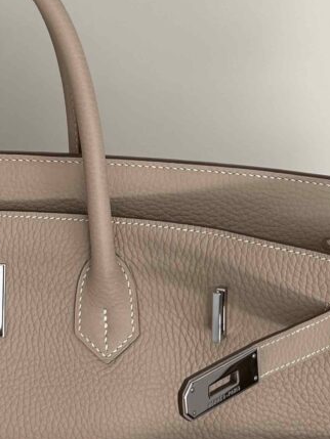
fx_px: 1232
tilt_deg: -1.1
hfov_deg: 15.1
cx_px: 43
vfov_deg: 20.2
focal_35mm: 97
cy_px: 145
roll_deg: -0.9
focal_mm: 6.76
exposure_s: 1/121
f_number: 1.78
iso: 125
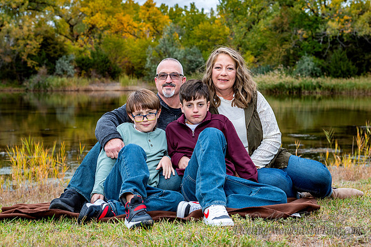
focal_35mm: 45
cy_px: 124
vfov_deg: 29.9
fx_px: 464
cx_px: 186
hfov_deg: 43.6
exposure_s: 1/125
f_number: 4
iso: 160
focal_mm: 45
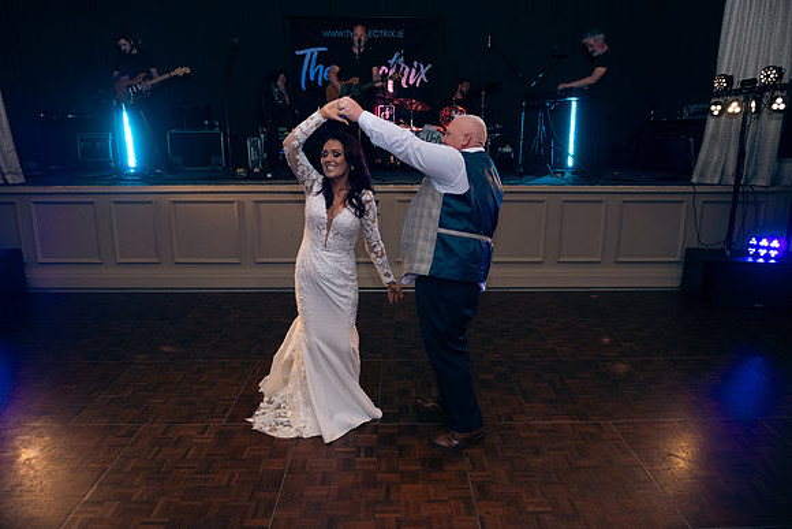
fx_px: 528
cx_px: 396
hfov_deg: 73.7
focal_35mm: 24
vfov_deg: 53.2
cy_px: 264
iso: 640
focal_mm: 24
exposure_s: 1/160
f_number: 3.5
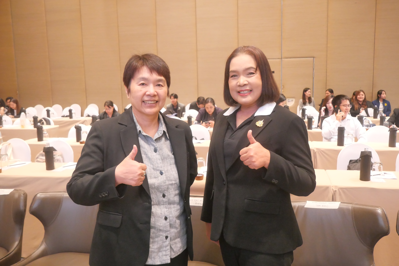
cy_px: 133
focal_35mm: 31
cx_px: 200
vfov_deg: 42.4
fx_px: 344
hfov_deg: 60.3
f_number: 3.7
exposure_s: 1/30
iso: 3200
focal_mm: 15
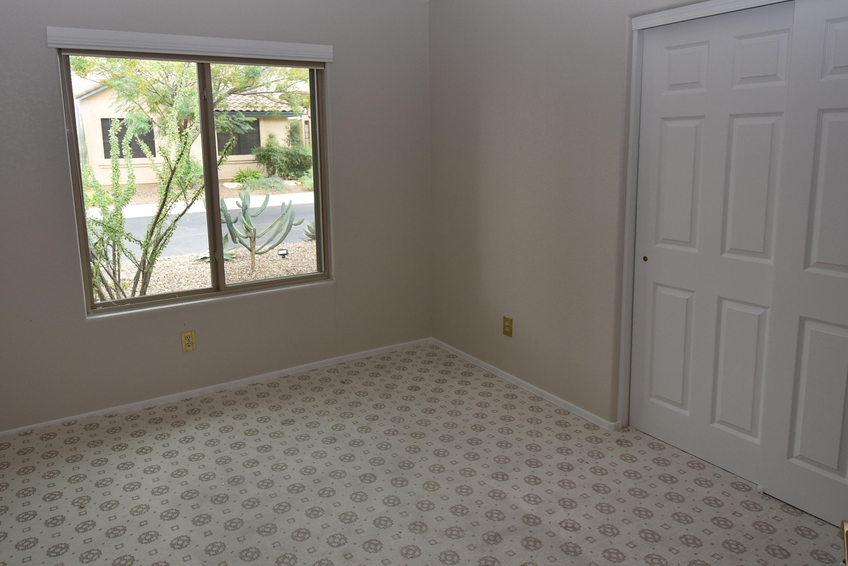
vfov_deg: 49.4
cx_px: 388
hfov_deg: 69.2
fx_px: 613
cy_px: 233
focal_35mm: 26
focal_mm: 14
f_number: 5
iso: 400
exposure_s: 1/100
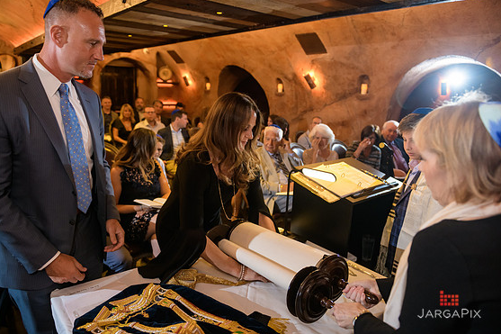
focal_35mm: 25
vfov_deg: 51.3
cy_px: 163
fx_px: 348
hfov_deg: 71.5
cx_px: 243
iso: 1600
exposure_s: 1/100
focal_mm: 24
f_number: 3.2
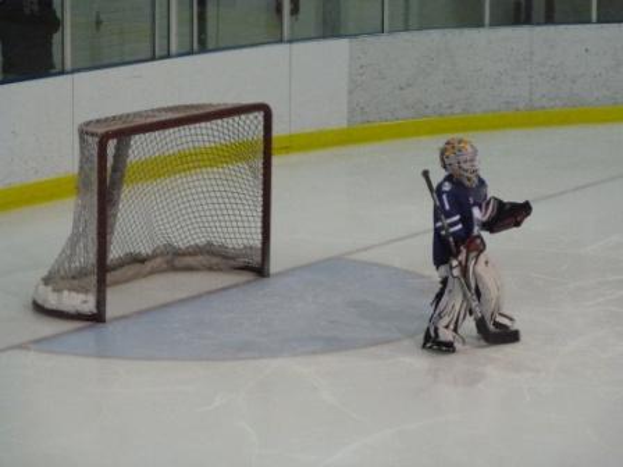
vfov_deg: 10.1
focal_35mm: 147
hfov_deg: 13.4
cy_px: 234
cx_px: 312
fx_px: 2646
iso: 1000
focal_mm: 24.1
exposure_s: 1/80
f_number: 4.5
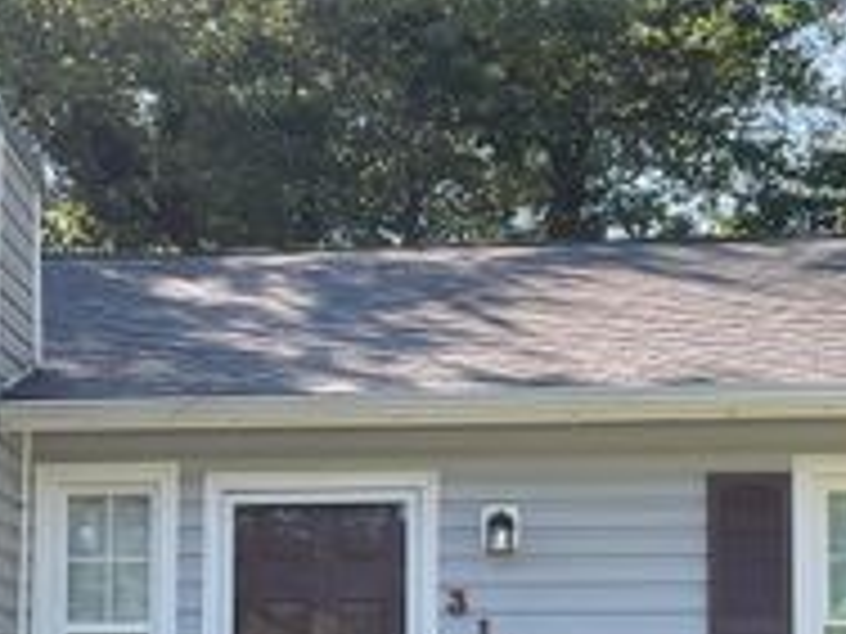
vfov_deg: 18.7
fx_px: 1882
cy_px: 614
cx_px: 400
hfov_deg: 25.3
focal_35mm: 77
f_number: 1.8
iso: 16
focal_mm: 3
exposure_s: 1/324
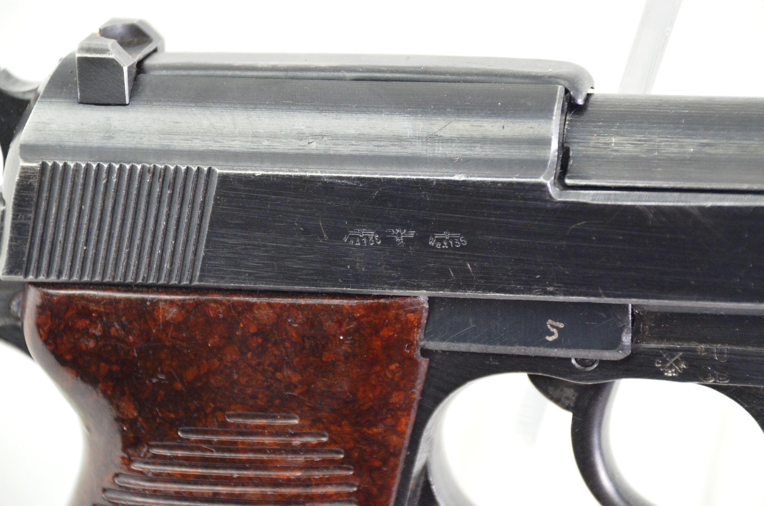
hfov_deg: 9.1
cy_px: 257
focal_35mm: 226
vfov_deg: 6.1
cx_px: 376
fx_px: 4777
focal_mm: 135
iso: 1000
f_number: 5.6
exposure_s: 1/125
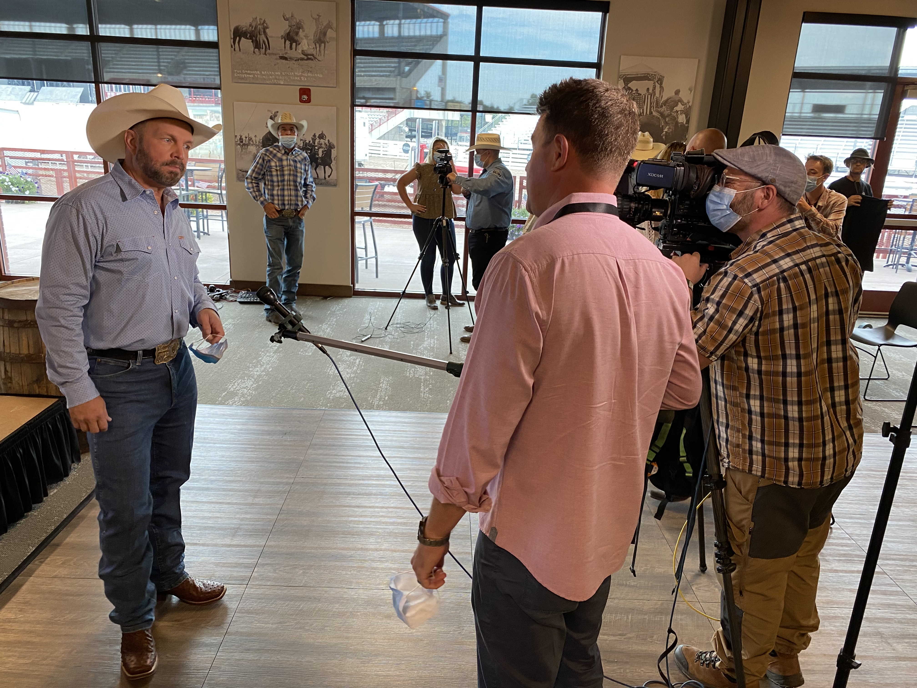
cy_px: 344
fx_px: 689
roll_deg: -2.9
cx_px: 458
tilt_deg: -17.8
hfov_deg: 67.3
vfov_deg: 53.1
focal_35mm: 26
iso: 80
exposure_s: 1/60
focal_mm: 4.25
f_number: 1.8
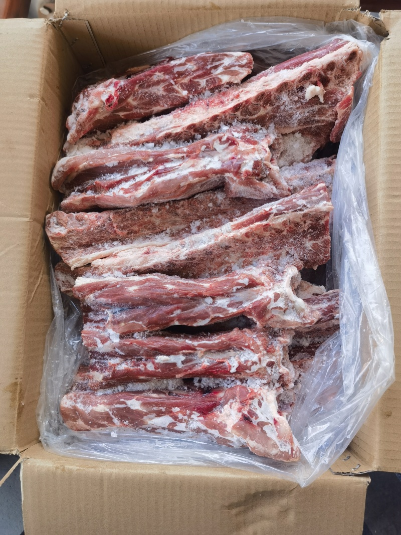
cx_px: 200
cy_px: 268
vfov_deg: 65.3
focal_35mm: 27
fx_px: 417
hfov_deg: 51.3
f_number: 1.9
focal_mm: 6.67
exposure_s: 1/120
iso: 64
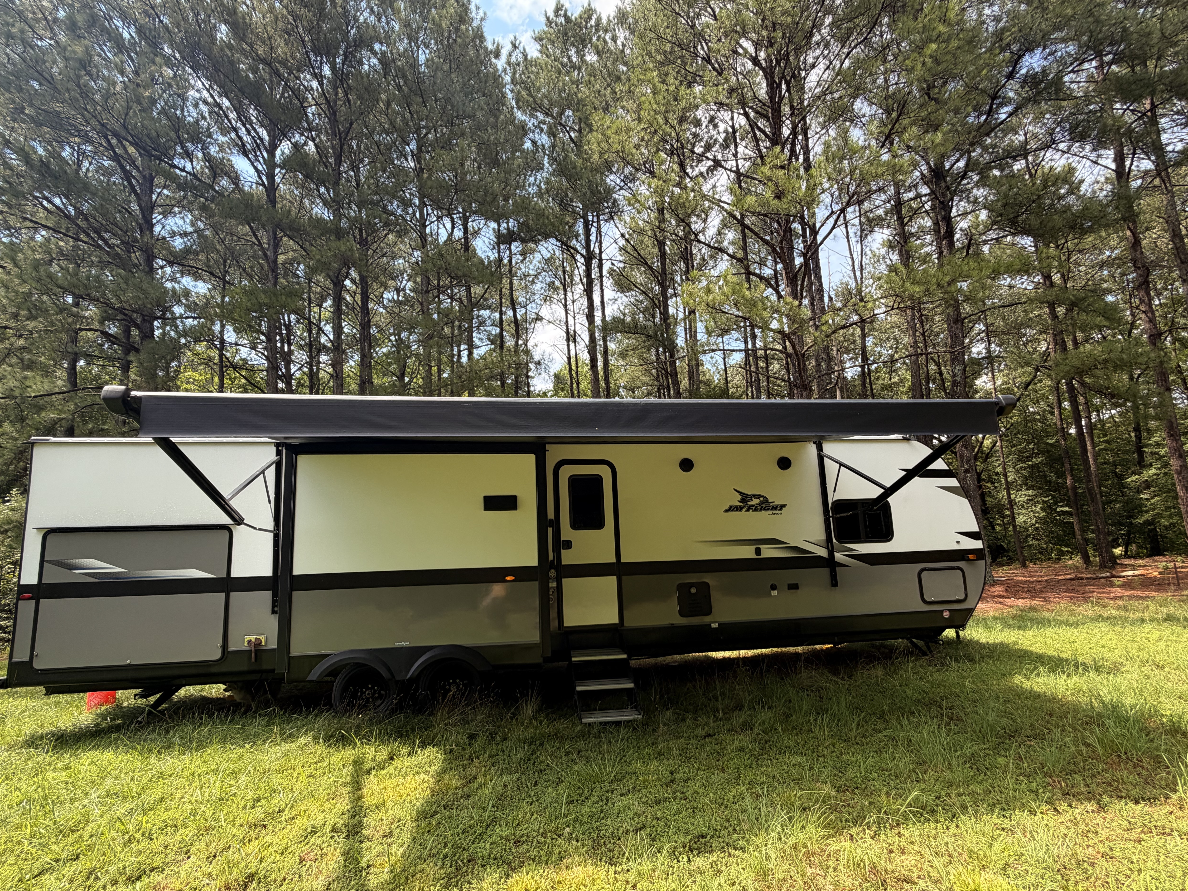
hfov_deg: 94.5
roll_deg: +2.4
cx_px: 581
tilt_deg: +8.1
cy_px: 490
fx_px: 549
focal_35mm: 16
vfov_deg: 77.9
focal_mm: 2.22
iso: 64
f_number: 2.2
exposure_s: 1/494
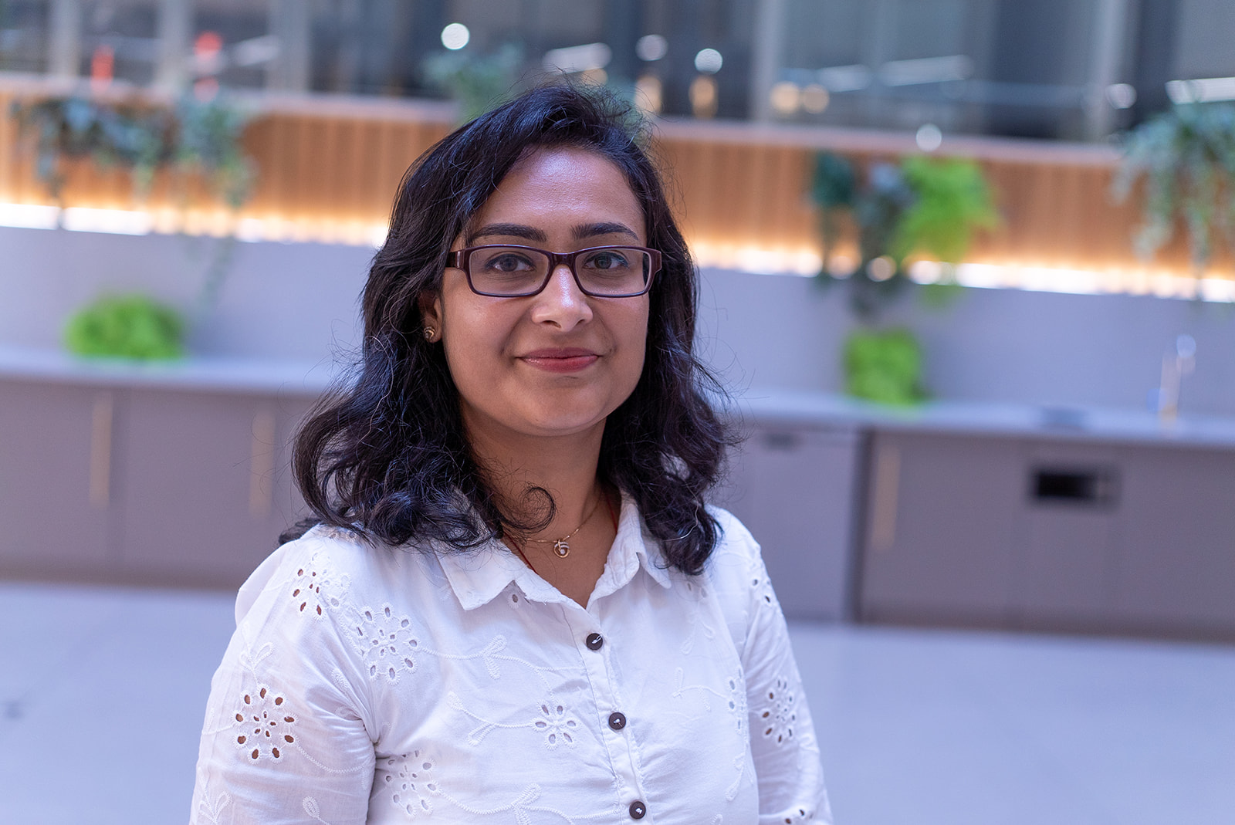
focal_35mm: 55
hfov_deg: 36.2
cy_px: 412
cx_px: 618
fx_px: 1888
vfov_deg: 24.7
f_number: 2.8
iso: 800
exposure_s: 1/200
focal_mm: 55
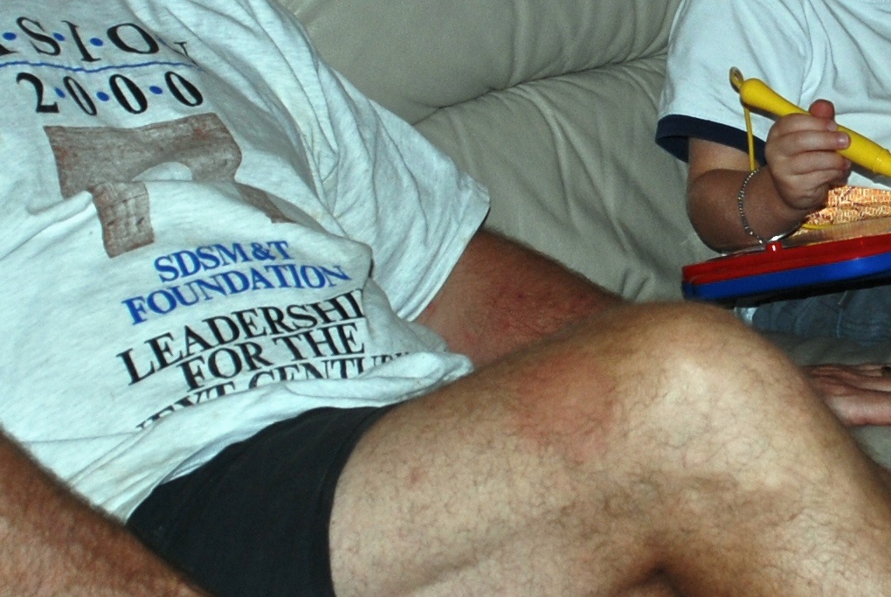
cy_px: 149
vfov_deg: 9.3
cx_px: 835
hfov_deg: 13.7
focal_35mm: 148
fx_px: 3668
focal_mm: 26
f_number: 4
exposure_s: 1/60
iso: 200
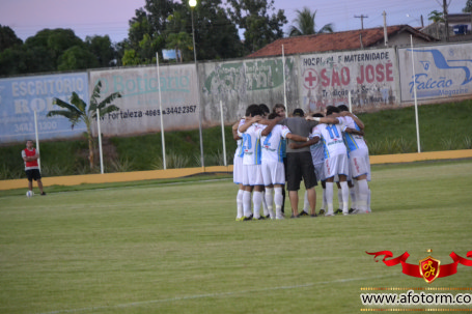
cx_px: 252
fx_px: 2917
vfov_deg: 6.2
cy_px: 148
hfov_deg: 9.3
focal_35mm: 223
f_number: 5.6
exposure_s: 1/100
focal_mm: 135
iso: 3200
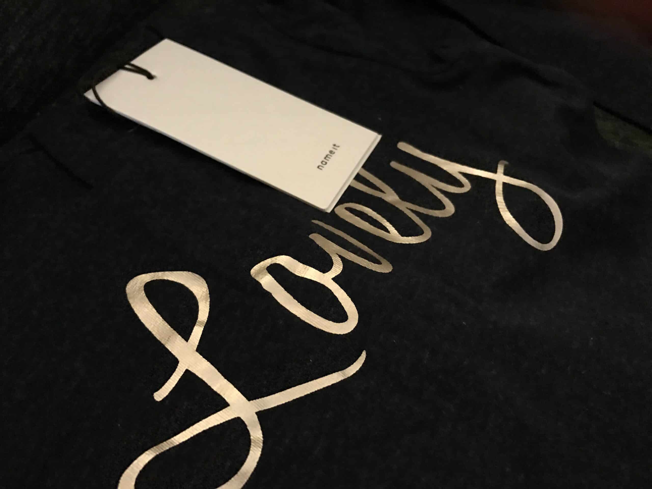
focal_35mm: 28
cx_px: 326
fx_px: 527
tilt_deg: -55.8
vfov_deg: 49.7
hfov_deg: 63.4
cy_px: 244
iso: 125
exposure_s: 1/4
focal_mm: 3.99
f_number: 1.8
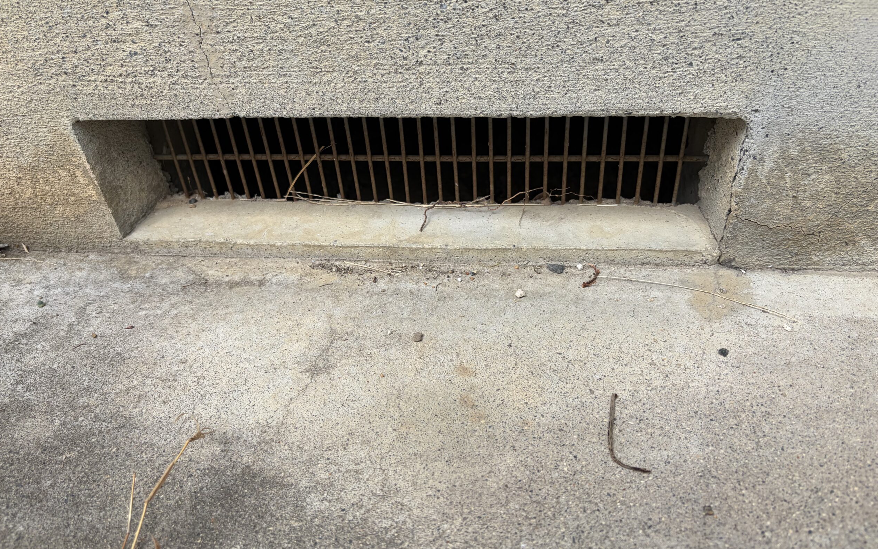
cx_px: 437
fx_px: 670
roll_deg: +5.8
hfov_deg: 66.5
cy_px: 267
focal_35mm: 28
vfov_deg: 44.5
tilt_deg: -35.0
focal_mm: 5.96
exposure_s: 1/840
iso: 50
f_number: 1.6
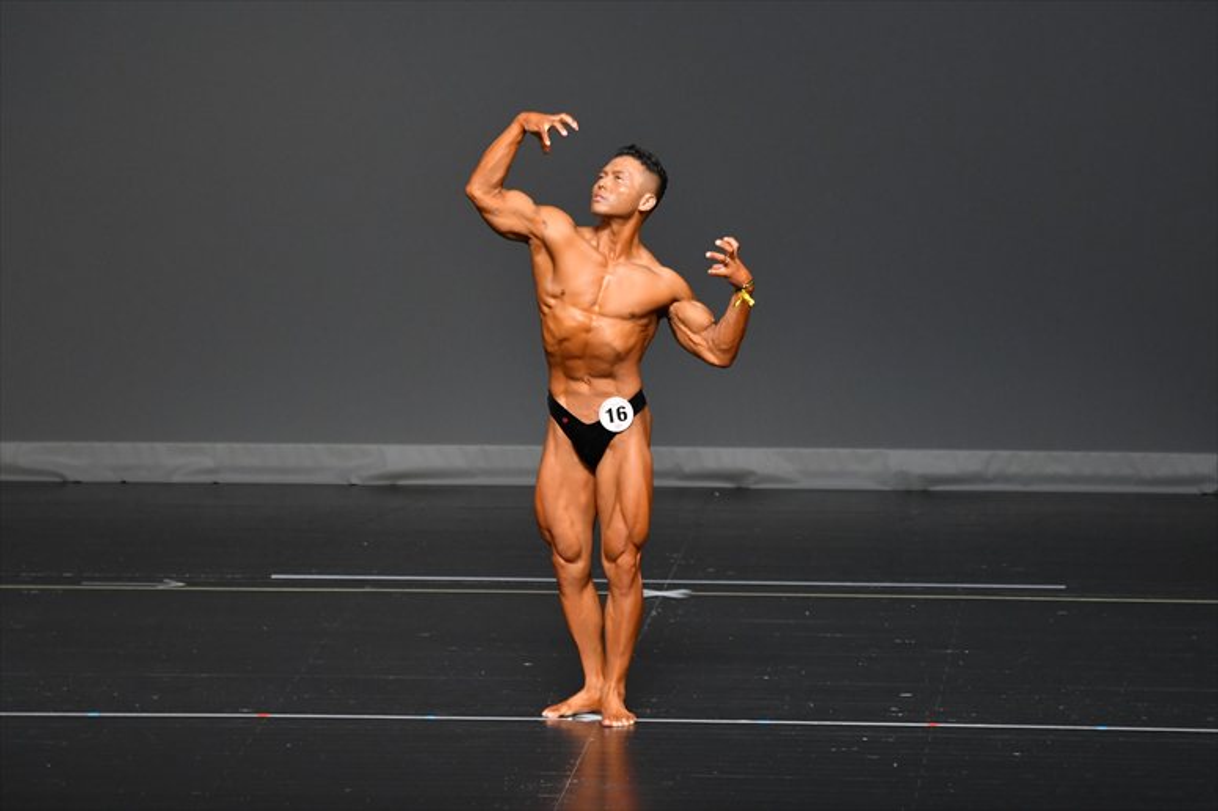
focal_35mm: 285
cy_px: 406
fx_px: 9638
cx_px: 609
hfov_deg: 7.2
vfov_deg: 4.8
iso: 2500
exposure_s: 1/400
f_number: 5.6
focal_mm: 190
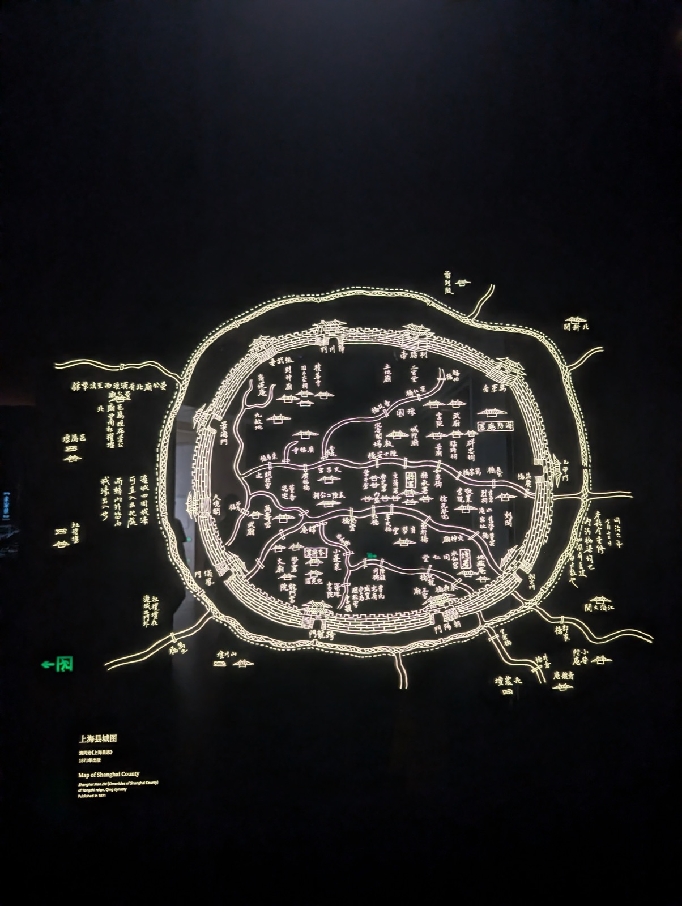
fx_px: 629
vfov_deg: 71.5
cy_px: 453
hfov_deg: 56.9
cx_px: 341
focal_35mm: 24
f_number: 1.68
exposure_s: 1/142
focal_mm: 6.9
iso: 125
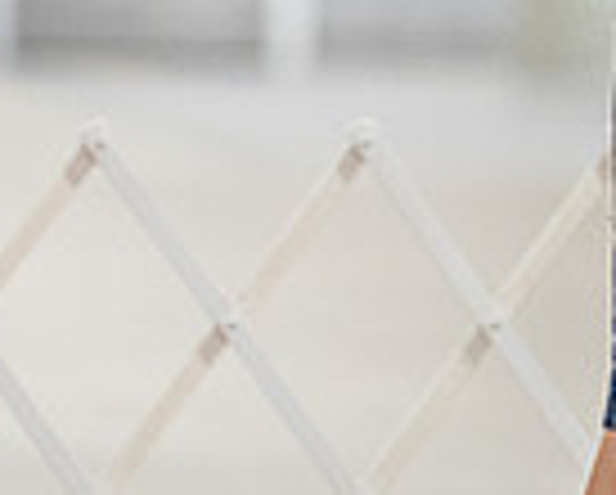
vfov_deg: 1.7
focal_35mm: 925
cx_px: 803
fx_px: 16888
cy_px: -176
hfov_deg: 2.1
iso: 6400
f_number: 3.5
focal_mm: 200
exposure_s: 1/250
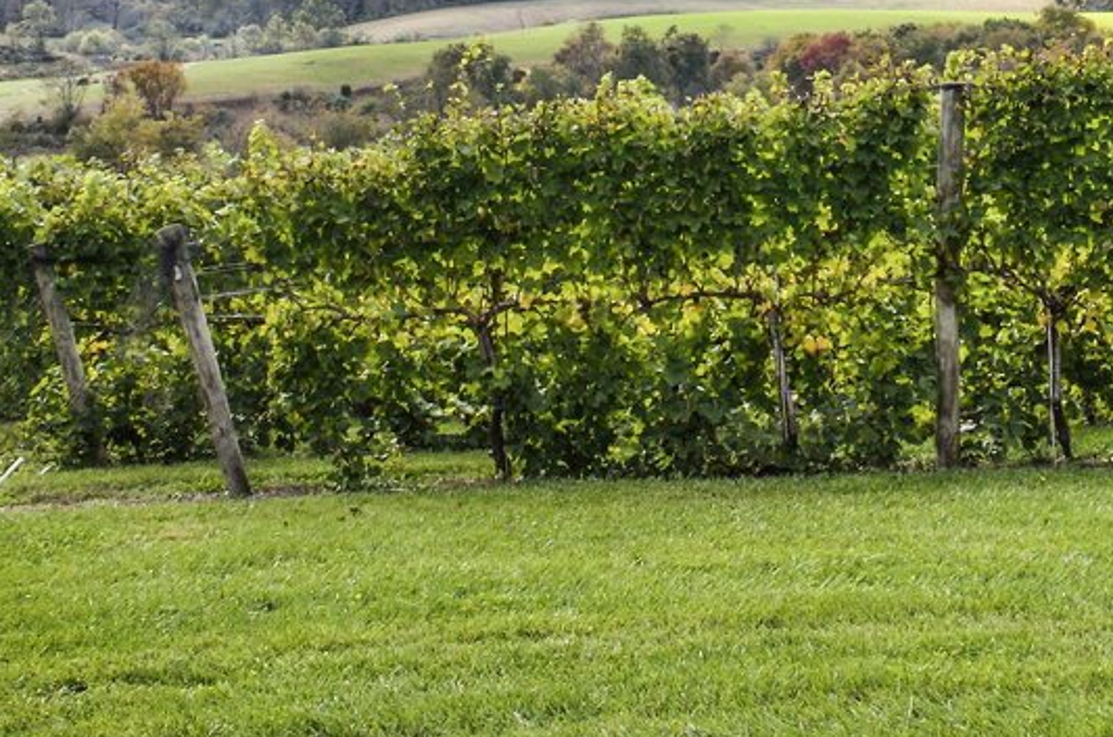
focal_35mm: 92
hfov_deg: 22.2
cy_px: 78
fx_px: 2838
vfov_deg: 14.6
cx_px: 564
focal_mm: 26
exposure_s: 1/200
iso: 200
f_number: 11
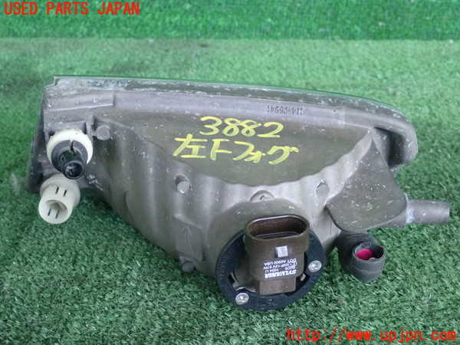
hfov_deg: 31.2
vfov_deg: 23.7
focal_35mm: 62
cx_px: 230
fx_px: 824
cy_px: 172
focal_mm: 11.09
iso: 1250
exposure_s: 1/125
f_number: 3.6
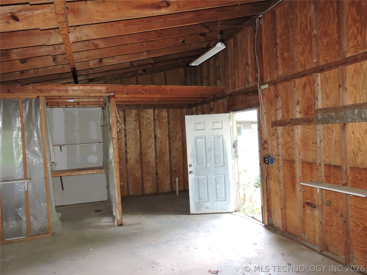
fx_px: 297
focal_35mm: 28
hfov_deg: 63.4
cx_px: 184
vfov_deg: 49.7
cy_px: 138
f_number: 3.5
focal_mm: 5
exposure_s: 1/40
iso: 560
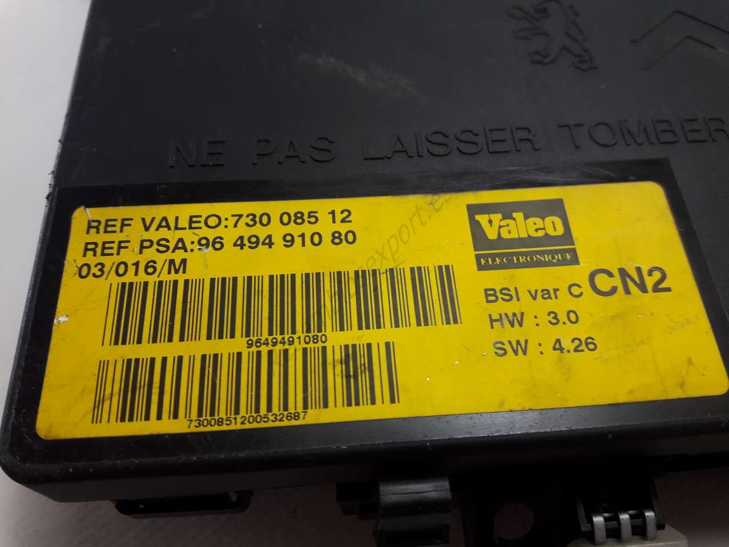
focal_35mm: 28
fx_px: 590
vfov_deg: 49.7
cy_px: 274
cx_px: 364
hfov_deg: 63.5
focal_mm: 3.7
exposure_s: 1/50
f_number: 1.9
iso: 50
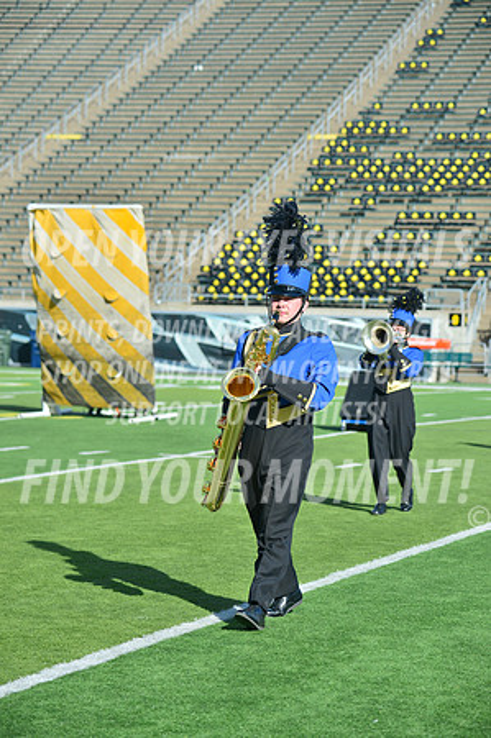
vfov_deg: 18.3
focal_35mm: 112
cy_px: 369
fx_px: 2296
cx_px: 246
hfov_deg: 12.2
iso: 125
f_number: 5.6
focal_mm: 112
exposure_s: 1/1250
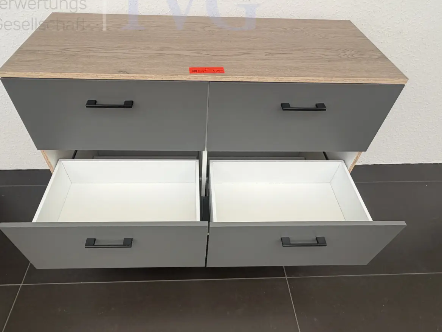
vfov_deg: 58.6
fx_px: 294
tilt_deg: -44.0
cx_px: 206
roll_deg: -3.0
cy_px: 192
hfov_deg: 73.8
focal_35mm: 23
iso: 50
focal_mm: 2.22
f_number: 2.2
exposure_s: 1/121
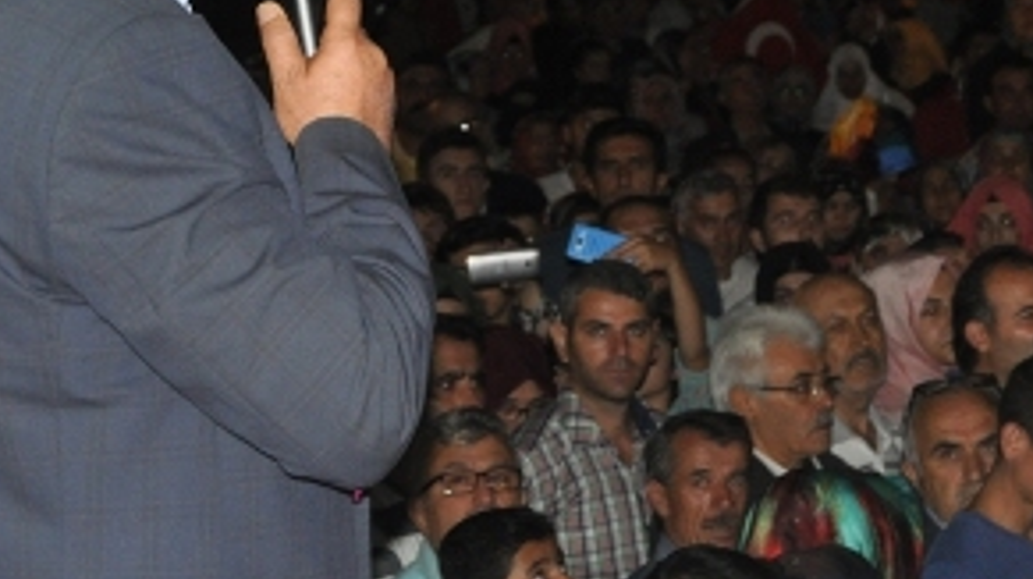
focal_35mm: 159
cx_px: 689
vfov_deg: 7.6
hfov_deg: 13.5
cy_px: 59
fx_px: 4351
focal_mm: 46
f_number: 5.3
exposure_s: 1/60
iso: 800
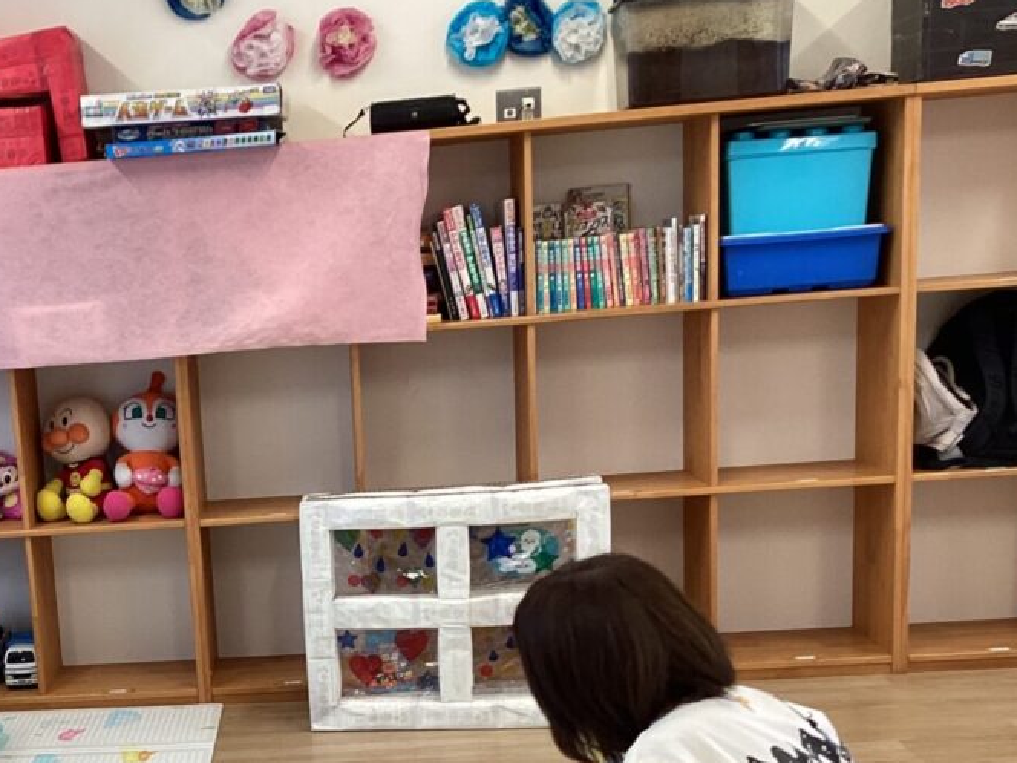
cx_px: 139
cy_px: 631
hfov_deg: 32.9
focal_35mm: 56
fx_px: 1645
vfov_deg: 25.6
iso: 64
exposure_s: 1/50
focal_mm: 3.3
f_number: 2.4
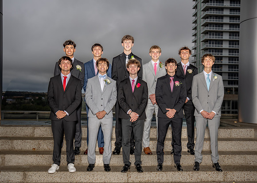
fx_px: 257
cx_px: 132
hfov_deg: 53.1
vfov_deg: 39.2
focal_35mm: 35
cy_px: 100
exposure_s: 1/400
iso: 200
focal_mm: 30.5
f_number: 3.5
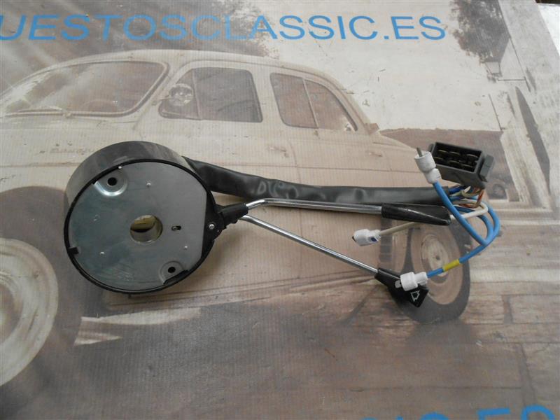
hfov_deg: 67.3
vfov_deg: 53.1
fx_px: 421
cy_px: 210
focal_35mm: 26
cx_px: 280
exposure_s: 1/30
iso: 400
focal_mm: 4.6
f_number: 3.5
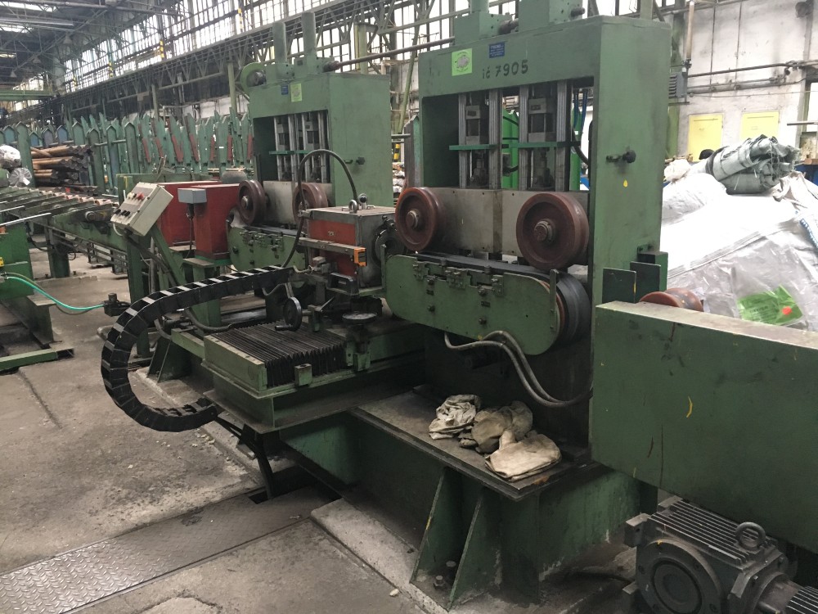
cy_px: 307
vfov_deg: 48.2
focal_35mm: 29
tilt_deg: -12.6
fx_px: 685
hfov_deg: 61.7
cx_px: 409
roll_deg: +2.2
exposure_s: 1/17
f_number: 2.2
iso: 200
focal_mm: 4.15
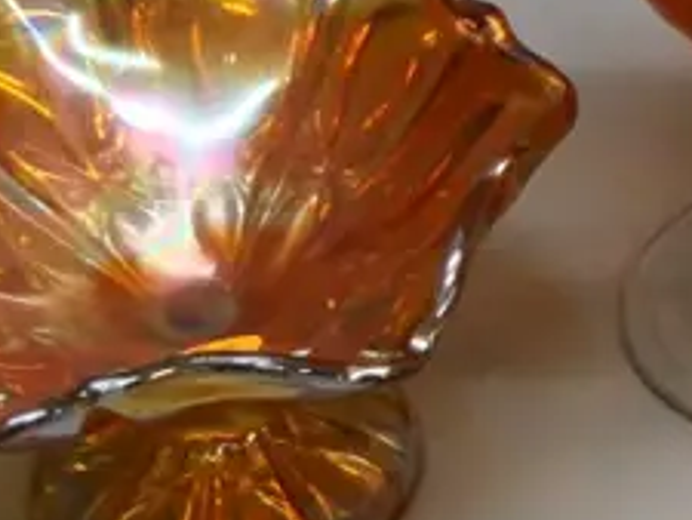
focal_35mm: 209
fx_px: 4180
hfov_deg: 9.1
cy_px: -58
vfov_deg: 7.1
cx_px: 1193
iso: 3200
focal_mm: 23
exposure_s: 1/400
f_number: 4.3
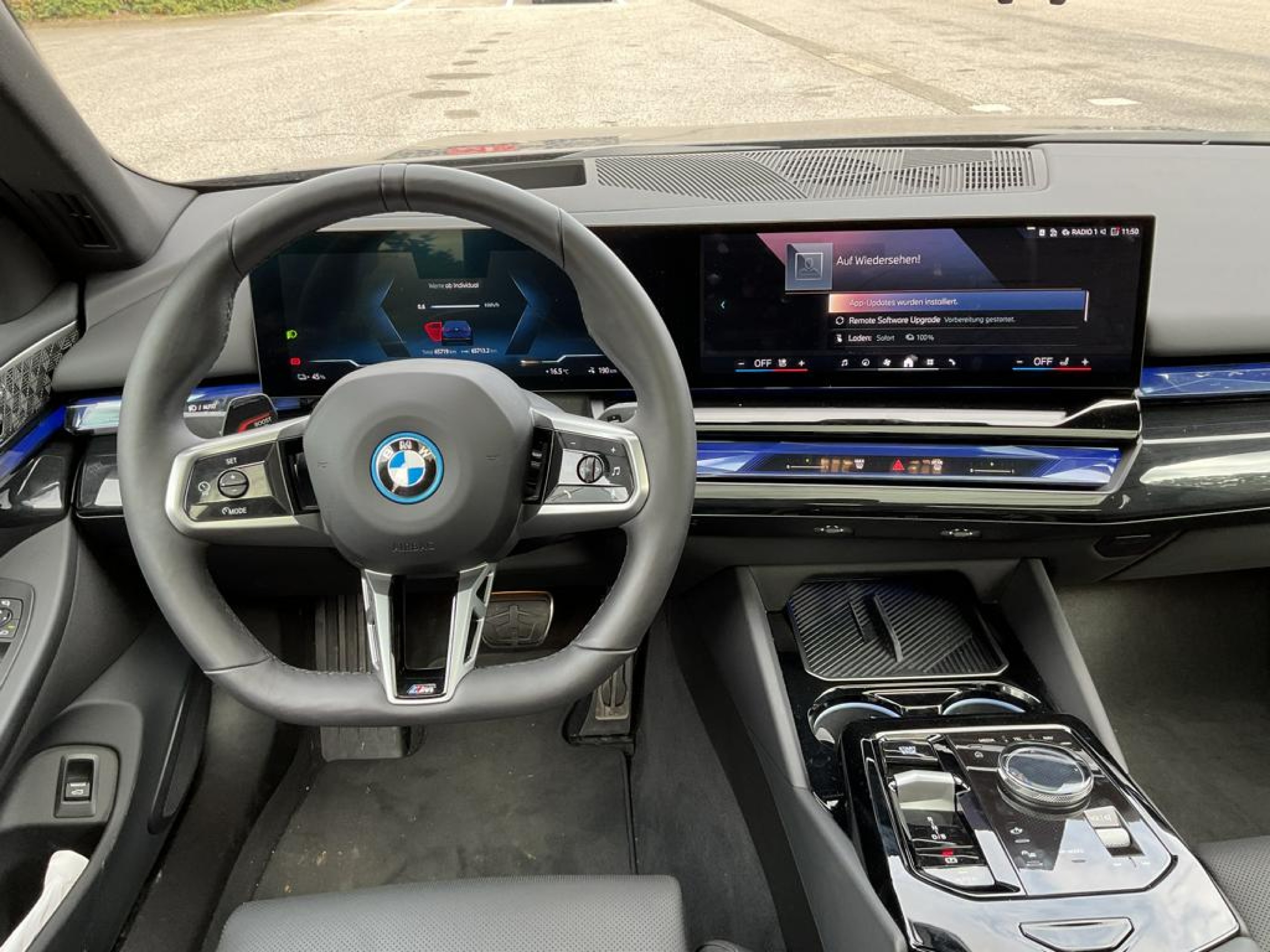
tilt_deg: -28.2
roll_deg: +0.9
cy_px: 476
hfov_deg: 61.7
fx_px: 1064
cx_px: 635
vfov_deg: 48.2
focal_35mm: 29
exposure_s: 1/120
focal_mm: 3
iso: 32
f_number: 1.8
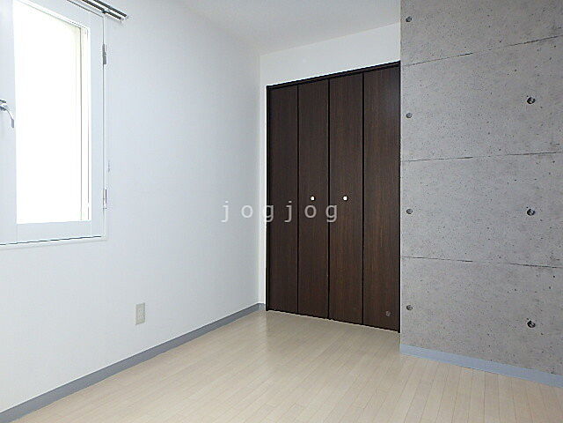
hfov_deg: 79.0
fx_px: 342
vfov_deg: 63.4
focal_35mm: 21
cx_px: 282
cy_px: 212
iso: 200
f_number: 3.5
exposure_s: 1/50
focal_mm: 3.7
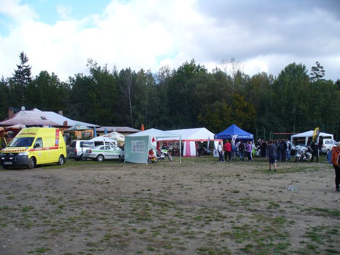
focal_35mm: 37
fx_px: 363
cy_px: 128
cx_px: 170
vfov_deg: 38.7
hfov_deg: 50.1
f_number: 5.6
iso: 80
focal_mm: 6.1
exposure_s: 1/125
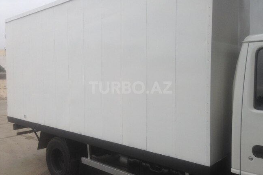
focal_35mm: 35
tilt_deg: -5.3
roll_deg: -2.4
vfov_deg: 37.8
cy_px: 88
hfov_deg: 54.4
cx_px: 130
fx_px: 256
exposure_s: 1/695
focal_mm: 4.12
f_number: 2.4
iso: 50
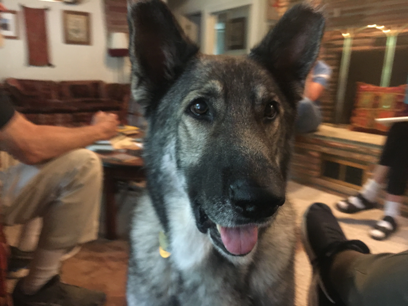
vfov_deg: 48.2
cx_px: 204
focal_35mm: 29
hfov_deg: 61.7
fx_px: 342
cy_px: 153
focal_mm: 4.15
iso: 400
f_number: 2.2
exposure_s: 1/15
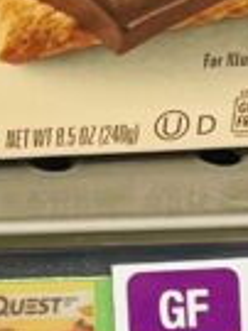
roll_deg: +0.6
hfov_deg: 7.2
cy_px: 47
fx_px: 1885
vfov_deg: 10.0
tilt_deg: -27.6
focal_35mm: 197
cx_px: -287
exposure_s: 1/60
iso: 100
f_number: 1.6
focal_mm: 4.2
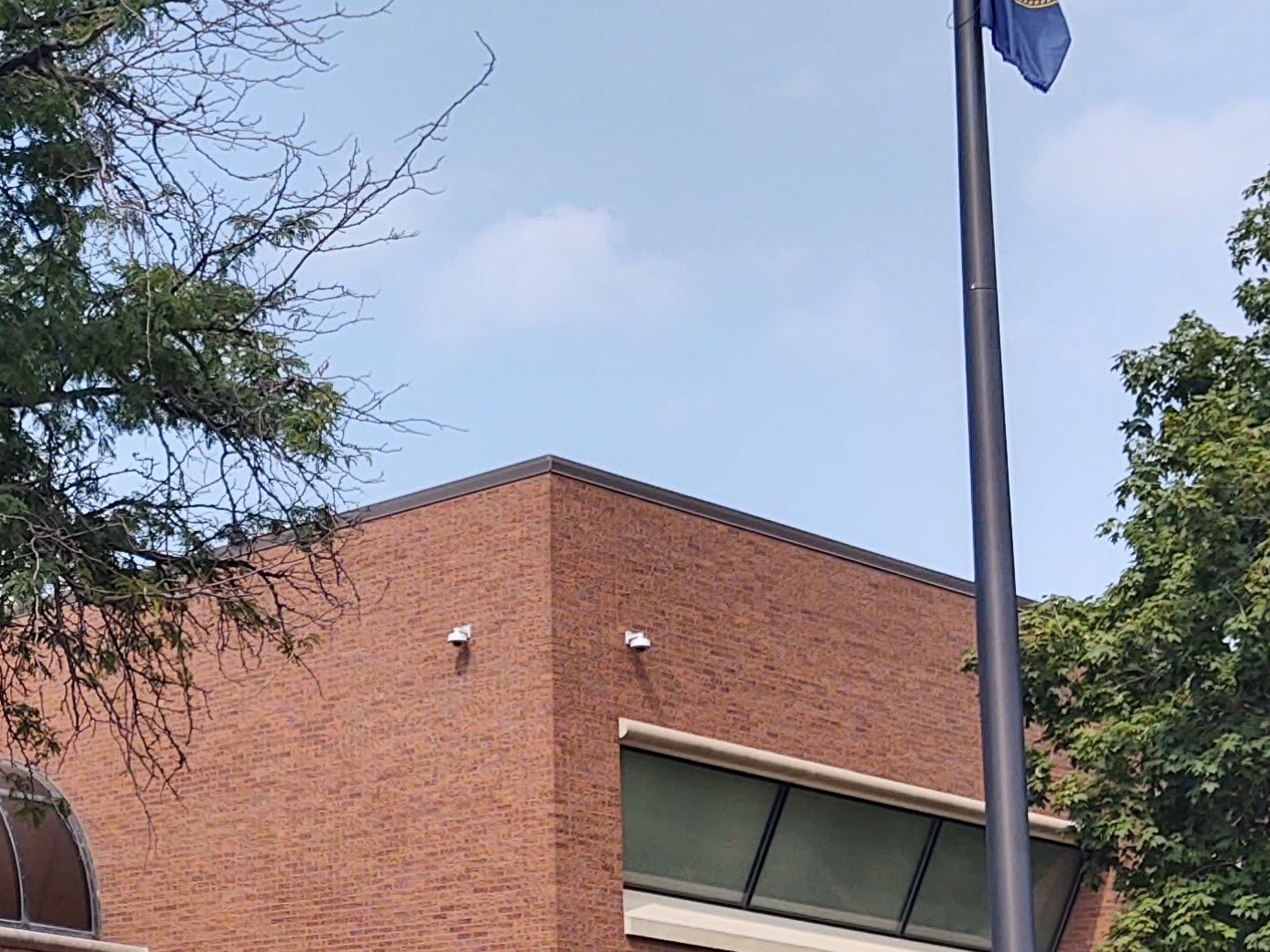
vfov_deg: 18.9
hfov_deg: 23.9
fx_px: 2861
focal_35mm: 78
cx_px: -4
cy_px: 577
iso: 100
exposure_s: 1/4871
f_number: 1.7
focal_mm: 4.75
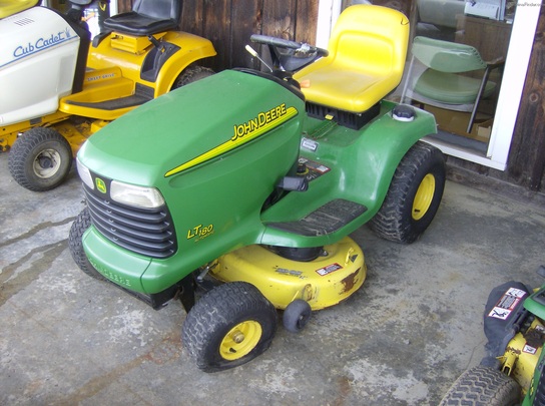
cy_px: 203
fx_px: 565
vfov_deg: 39.5
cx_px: 272
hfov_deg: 51.5
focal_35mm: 36
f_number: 2.8
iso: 100
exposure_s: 1/79.3
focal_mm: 6
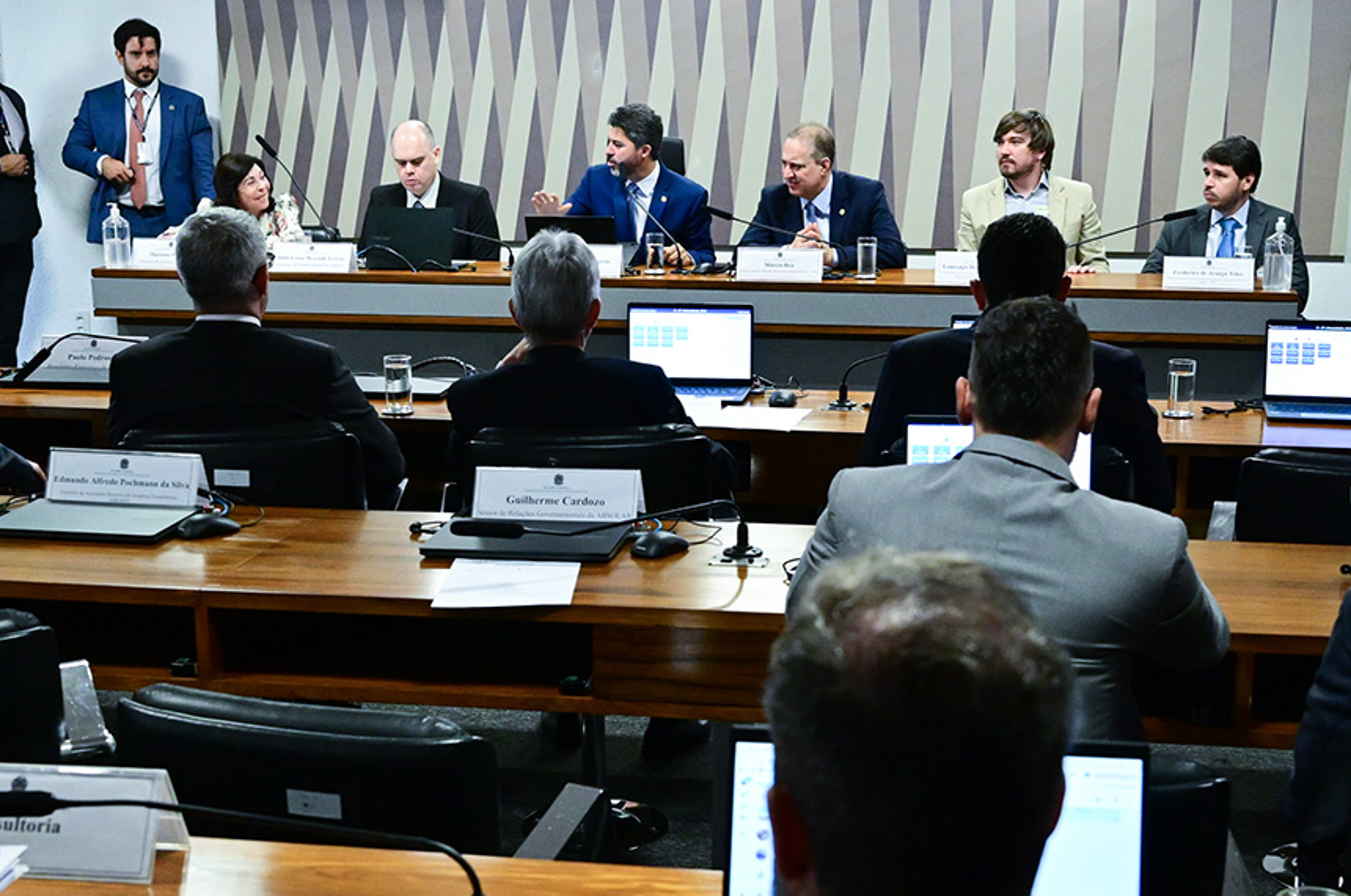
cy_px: 448
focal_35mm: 36
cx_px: 676
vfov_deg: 36.7
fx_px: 1348
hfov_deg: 53.2
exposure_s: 1/200
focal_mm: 24
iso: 4000
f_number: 4.5
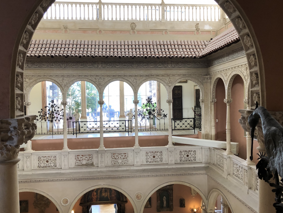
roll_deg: +0.2
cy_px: 106
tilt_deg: -0.8
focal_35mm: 31
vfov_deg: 45.4
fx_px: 253
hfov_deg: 58.3
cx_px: 141
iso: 32
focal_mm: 3.99
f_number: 1.8
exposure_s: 1/25
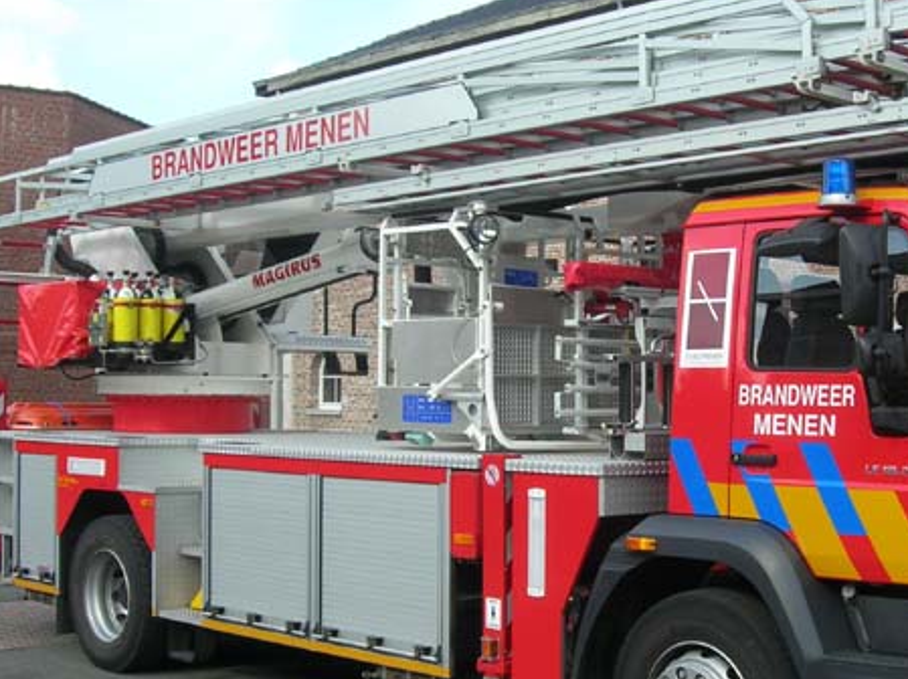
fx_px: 1599
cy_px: 386
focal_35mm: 61
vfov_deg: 24.0
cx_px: 597
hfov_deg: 31.5
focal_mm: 7.8
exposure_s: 1/212
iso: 64
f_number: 4.8
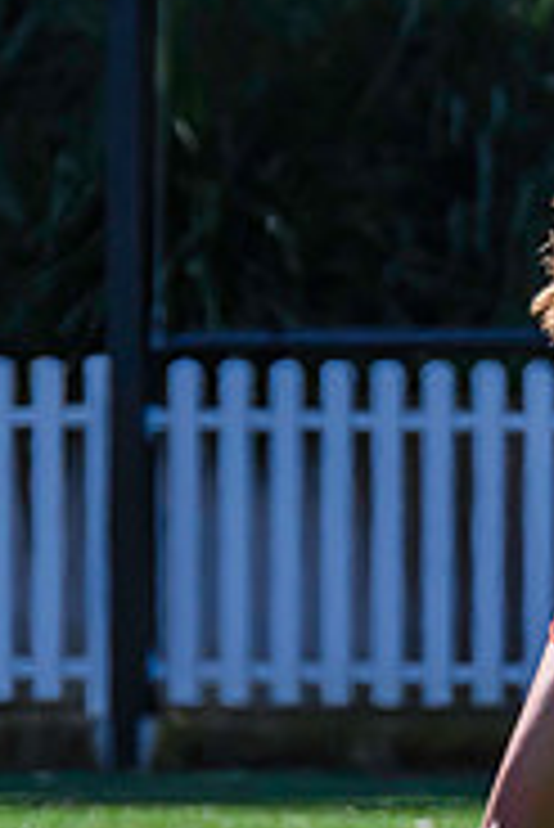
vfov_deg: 1.0
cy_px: 547
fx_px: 48542
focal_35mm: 2107
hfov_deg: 0.7
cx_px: 1007
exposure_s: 1/2000
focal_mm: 420
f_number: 7.1
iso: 800
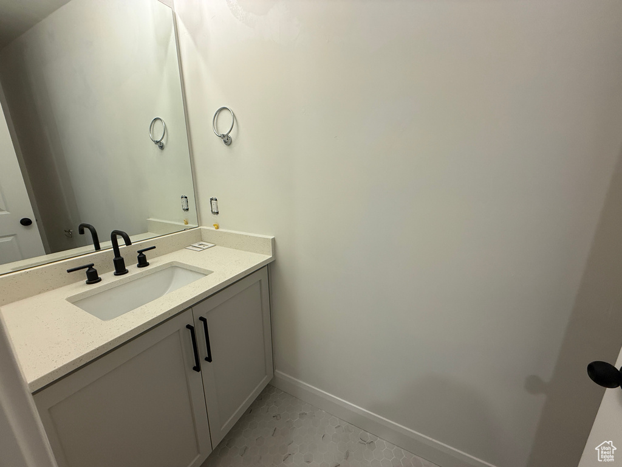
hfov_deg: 102.1
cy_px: 234
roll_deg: +0.6
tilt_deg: -14.5
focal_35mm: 14
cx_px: 311
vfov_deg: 85.7
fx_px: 252
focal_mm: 2.22
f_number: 2.2
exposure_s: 1/120
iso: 160
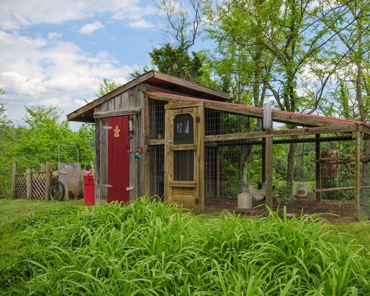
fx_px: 339
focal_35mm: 31
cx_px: 226
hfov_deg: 56.6
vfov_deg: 47.1
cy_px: 148
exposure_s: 1/160
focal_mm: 18
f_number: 11
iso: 100
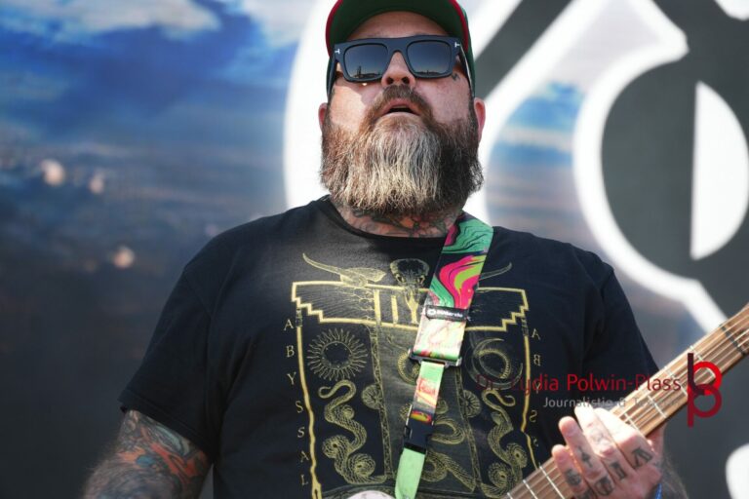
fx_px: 3776
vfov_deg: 7.6
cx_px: 374
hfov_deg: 11.3
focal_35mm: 182
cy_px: 250
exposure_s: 1/200
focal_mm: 121
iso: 320
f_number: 5.6
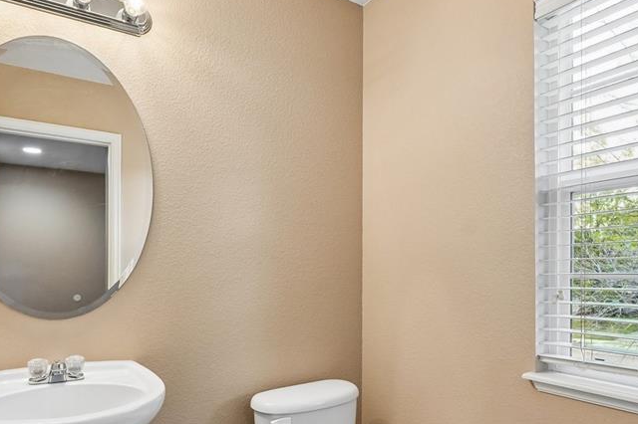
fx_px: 425
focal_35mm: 24
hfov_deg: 73.4
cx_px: 277
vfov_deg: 52.6
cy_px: 263
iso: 640
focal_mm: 10
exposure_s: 1/15
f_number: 9
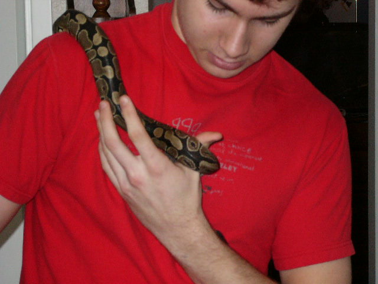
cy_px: 142
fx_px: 1147
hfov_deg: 18.7
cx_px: 189
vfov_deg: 14.1
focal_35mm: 105
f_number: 4.9
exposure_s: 1/60
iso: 300
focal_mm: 17.4
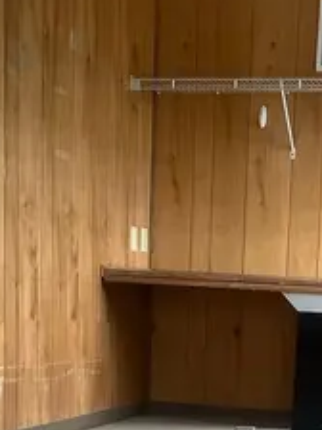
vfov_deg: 22.1
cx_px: 284
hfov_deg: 17.1
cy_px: 442
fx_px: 1054
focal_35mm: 85
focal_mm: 5.1
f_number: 1.6
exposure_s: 1/42
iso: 500
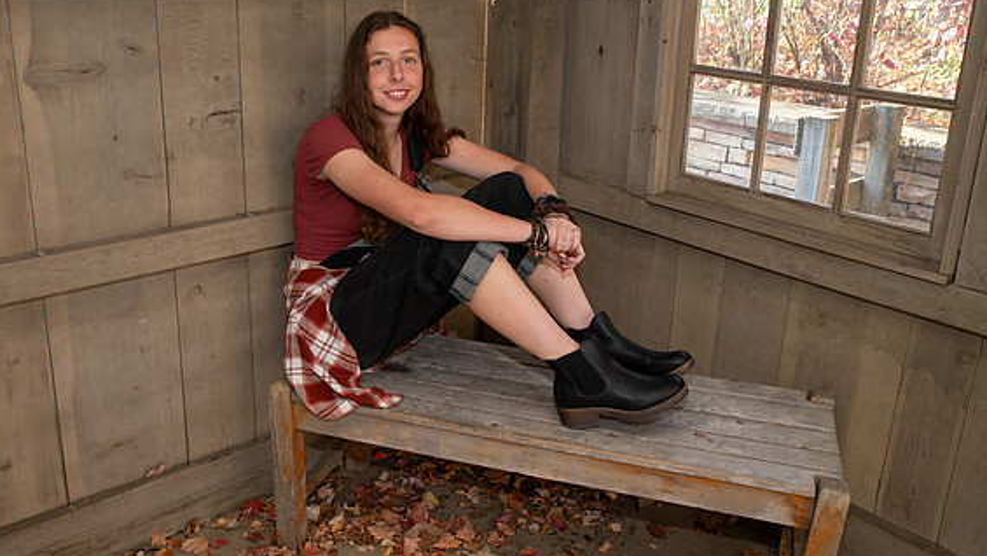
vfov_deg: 33.7
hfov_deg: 56.6
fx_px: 916
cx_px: 471
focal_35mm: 35
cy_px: 244
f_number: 5.6
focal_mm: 31
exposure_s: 1/125
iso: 640
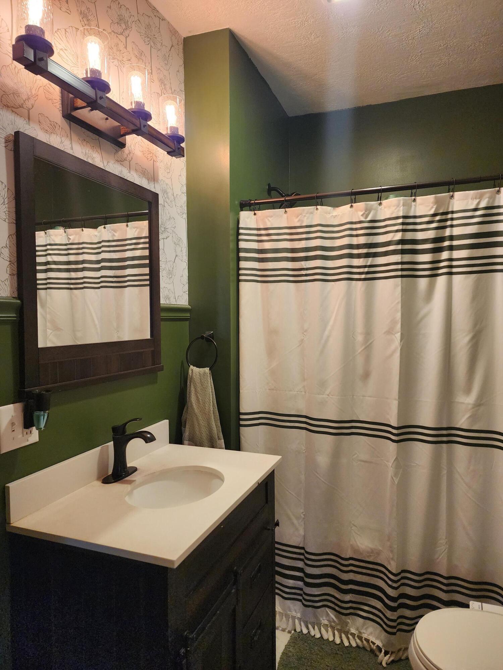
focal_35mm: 23
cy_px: 335
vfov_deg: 73.9
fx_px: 446
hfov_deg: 58.9
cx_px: 252
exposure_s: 1/120
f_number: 1.8
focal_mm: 6.4
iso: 250
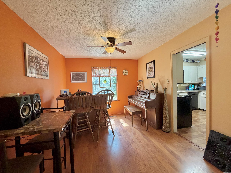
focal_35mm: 14
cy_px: 86
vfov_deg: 85.7
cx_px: 116
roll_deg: +1.6
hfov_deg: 102.1
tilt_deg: -1.6
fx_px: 93
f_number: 2.2
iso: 250
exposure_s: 1/60
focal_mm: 2.22
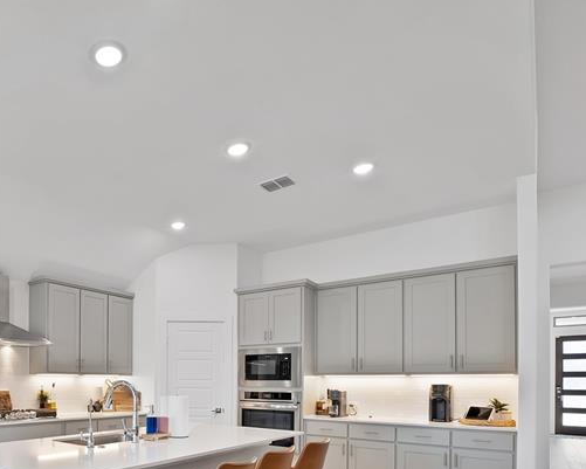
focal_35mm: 23
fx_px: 399
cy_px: 378
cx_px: 104
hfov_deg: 65.0
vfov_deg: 56.3
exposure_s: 1/2
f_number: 9
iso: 640
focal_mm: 12
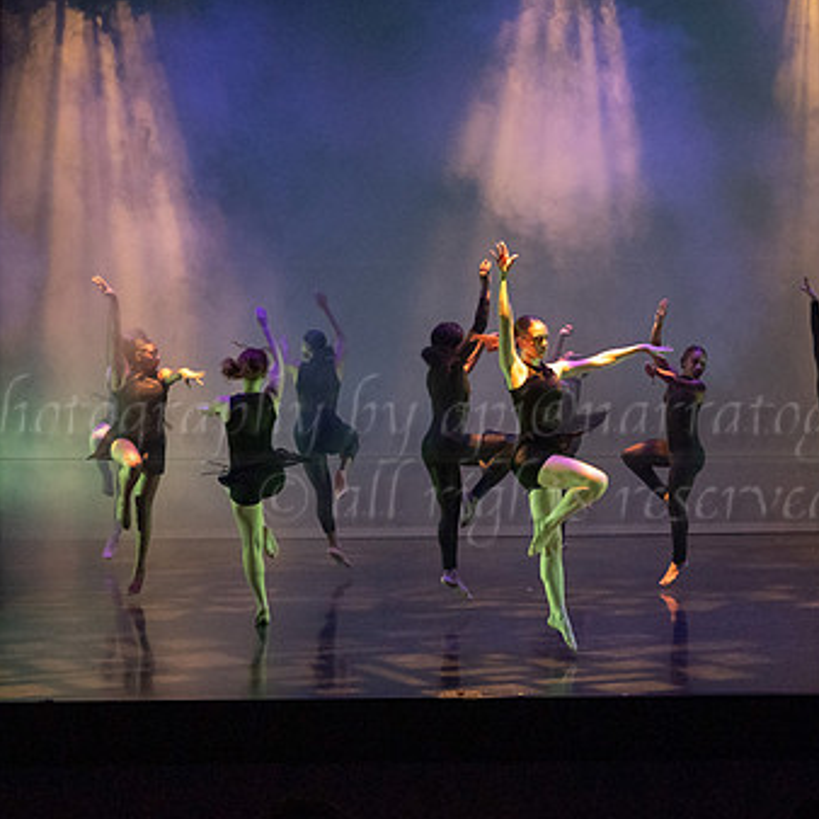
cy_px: 467
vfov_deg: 20.6
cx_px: 568
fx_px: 2248
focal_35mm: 84
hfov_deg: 20.5
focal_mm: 46
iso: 4000
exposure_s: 1/320
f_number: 3.2
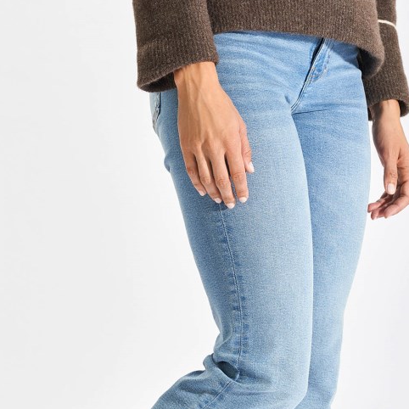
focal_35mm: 111
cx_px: 167
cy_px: 357
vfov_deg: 15.5
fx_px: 1490
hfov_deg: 15.6
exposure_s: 1/160
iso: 100
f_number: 8
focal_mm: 52.7
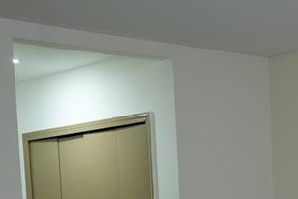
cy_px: 271
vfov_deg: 14.0
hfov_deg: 20.6
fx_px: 769
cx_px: 352
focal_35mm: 93
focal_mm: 28
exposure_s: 1/160
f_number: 4
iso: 1600
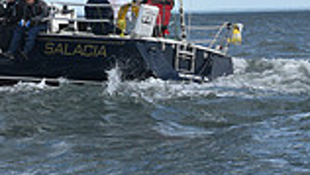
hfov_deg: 8.0
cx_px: 3
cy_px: -309
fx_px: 2220
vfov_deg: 4.4
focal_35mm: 270
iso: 320
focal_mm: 70
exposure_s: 1/1000
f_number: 9
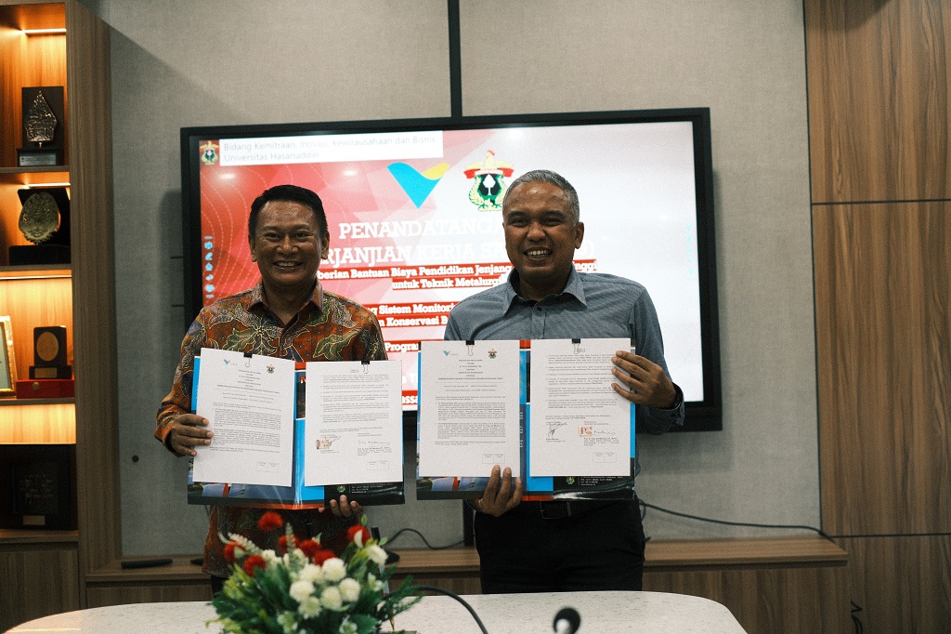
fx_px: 1400
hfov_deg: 37.5
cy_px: 317
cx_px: 476
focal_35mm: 53
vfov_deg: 25.5
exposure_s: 1/160
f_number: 2
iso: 800
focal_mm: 35
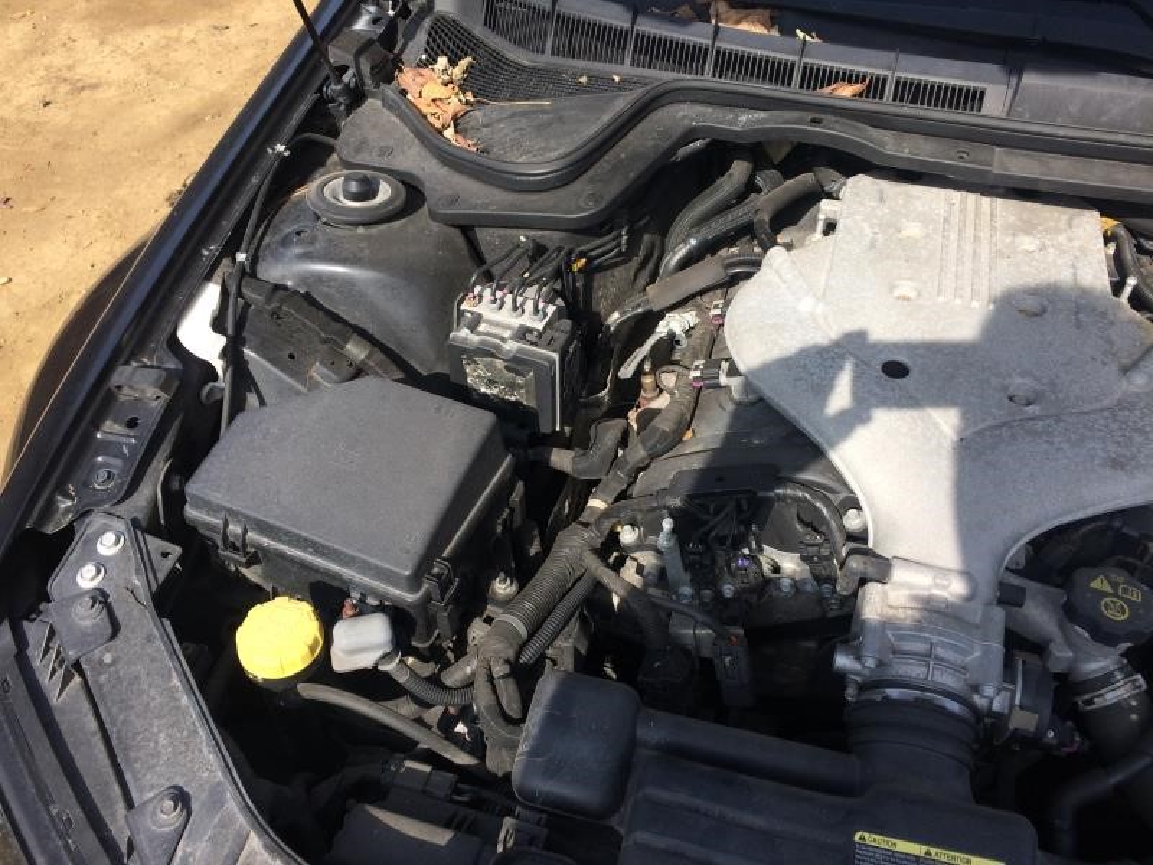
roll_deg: +1.1
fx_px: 966
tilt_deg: -44.4
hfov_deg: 61.7
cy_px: 432
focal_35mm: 29
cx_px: 576
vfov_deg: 48.2
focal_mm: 4.15
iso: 32
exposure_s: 1/977
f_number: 2.2
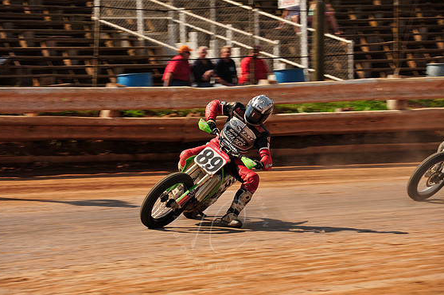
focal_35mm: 208
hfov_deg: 9.9
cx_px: 220
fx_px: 2563
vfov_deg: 6.6
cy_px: 149
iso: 200
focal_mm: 200
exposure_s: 1/400
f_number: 10
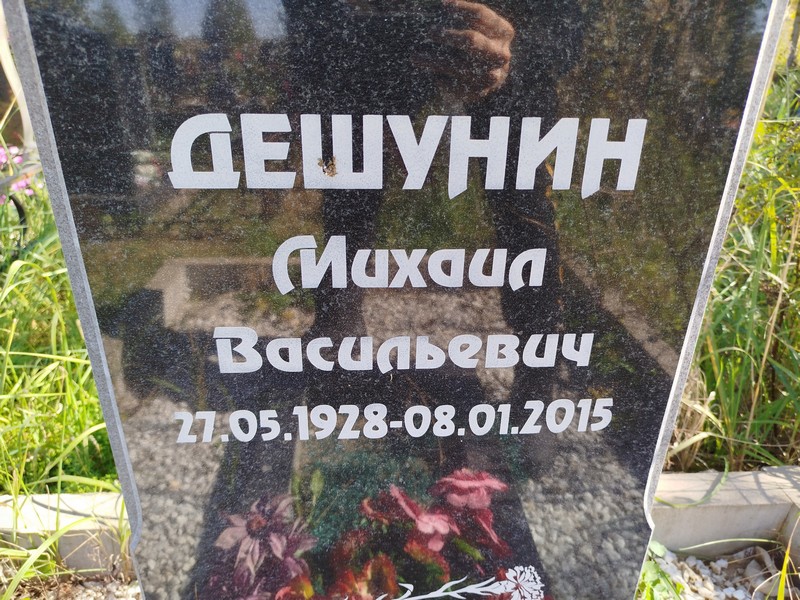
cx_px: 400
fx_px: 555
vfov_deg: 56.8
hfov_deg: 71.6
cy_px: 300
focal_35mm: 24
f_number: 1.7
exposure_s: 1/215
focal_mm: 5.31
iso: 50
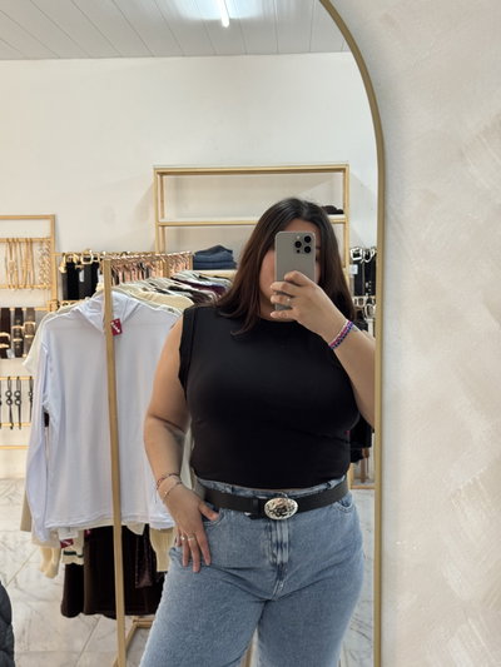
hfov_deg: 30.3
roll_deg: +1.5
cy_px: 334
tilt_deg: -4.7
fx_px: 926
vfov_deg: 39.6
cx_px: 250
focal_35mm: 48
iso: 125
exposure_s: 1/50
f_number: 1.78
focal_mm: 6.76
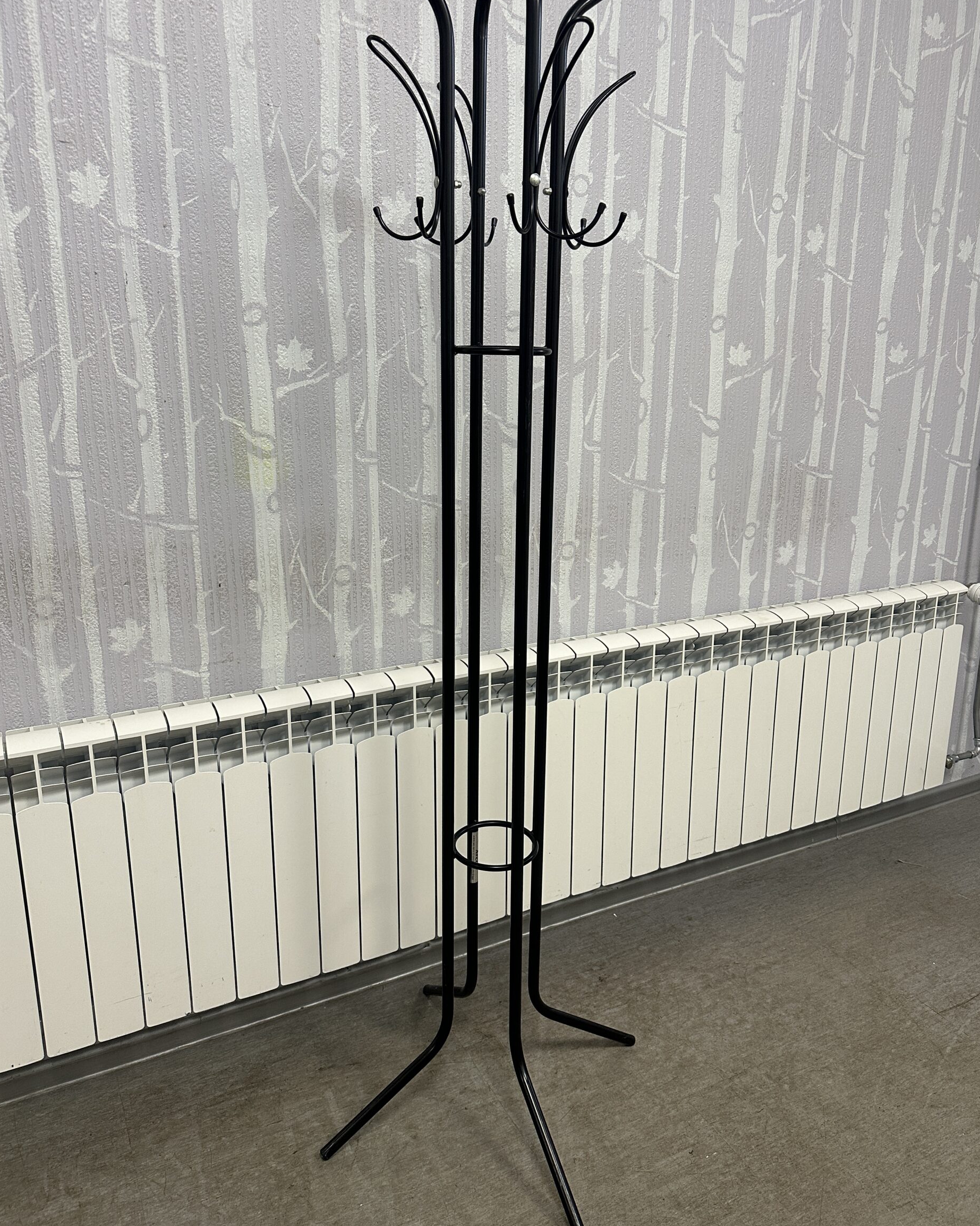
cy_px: 574
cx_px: 490
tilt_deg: -14.1
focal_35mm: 26
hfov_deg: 54.9
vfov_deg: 66.0
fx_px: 943
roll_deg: -0.4
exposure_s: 1/100
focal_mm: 6.86
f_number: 1.78
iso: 200
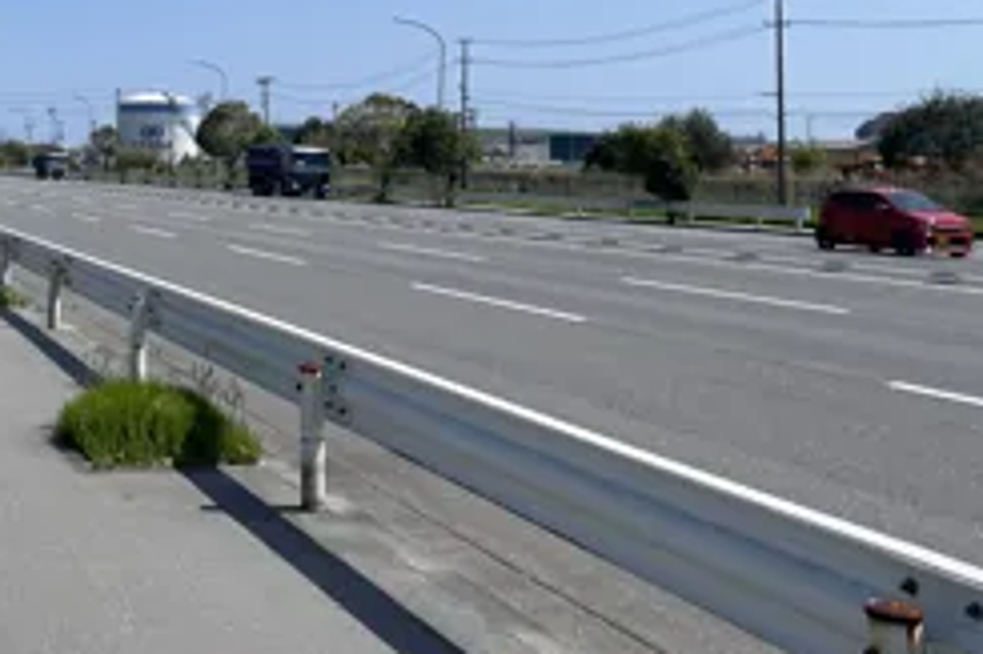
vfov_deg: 25.0
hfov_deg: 36.4
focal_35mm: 53
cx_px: 217
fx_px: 1446
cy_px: 120
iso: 32
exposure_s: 1/4651
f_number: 1.6
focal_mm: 4.2
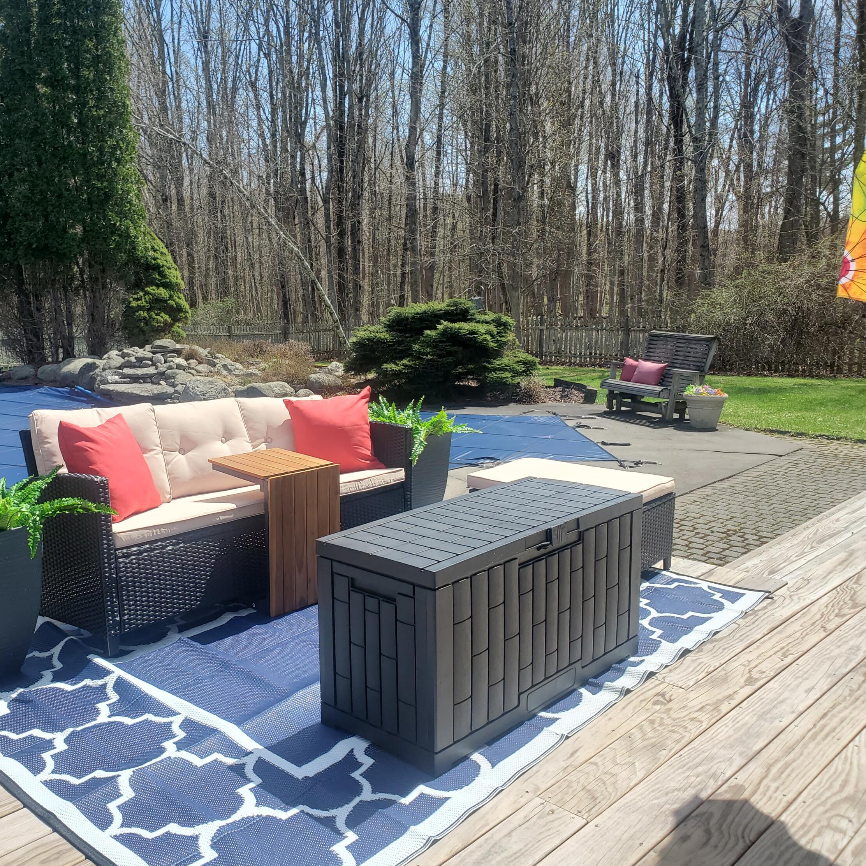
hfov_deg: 52.0
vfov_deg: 52.5
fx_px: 877
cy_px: 430
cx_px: 329
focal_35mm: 31
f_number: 2.4
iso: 50
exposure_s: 1/1047
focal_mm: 4.3
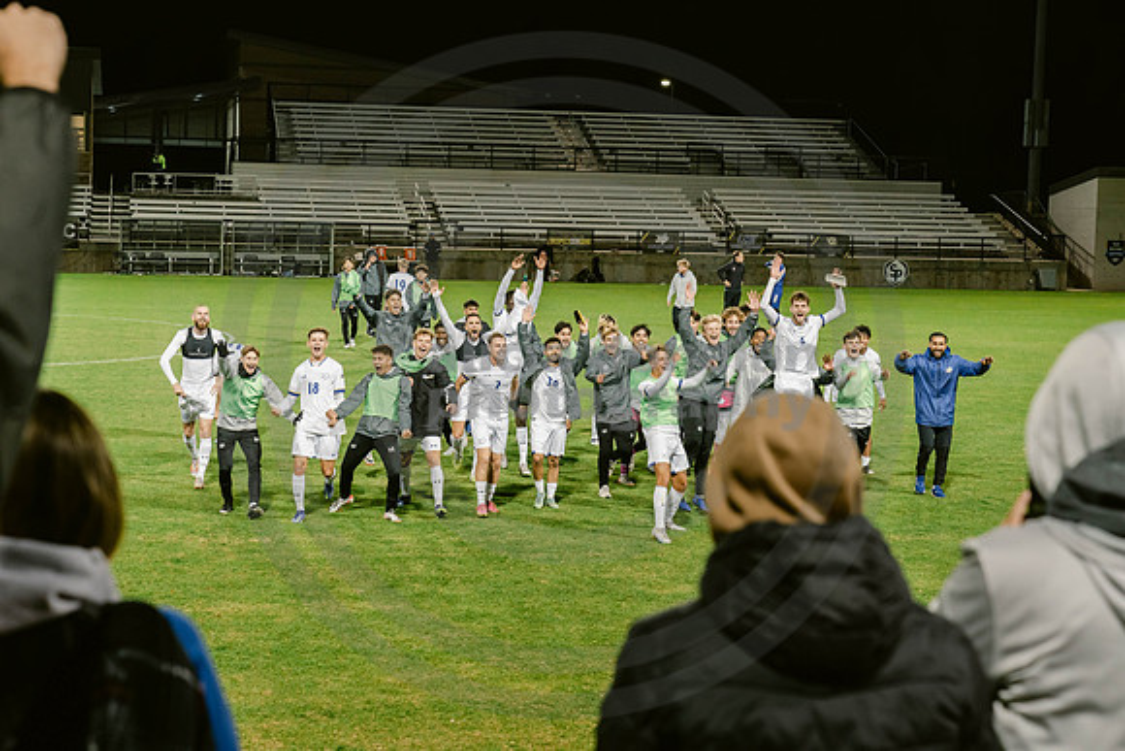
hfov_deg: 28.8
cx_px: 562
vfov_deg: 19.5
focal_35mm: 70
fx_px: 2188
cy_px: 376
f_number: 5
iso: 2000
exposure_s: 1/160
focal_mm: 70
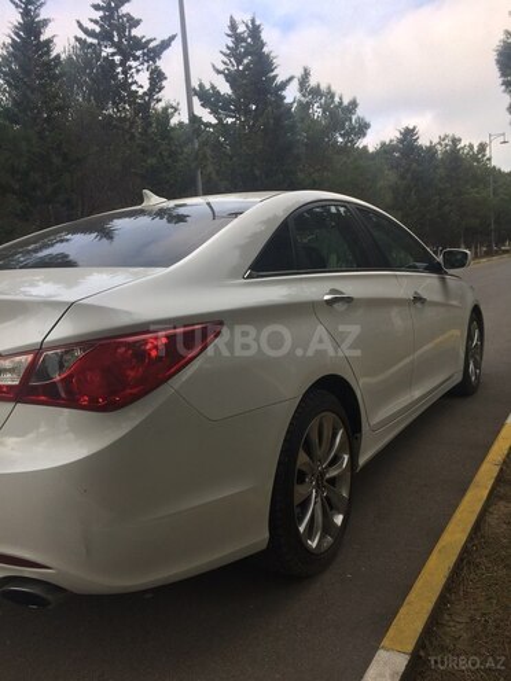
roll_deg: +6.3
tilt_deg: -8.6
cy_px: 340
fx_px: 571
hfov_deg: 48.2
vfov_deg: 61.7
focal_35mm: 29
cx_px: 256
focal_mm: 4.15
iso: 32
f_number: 2.2
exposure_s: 1/641
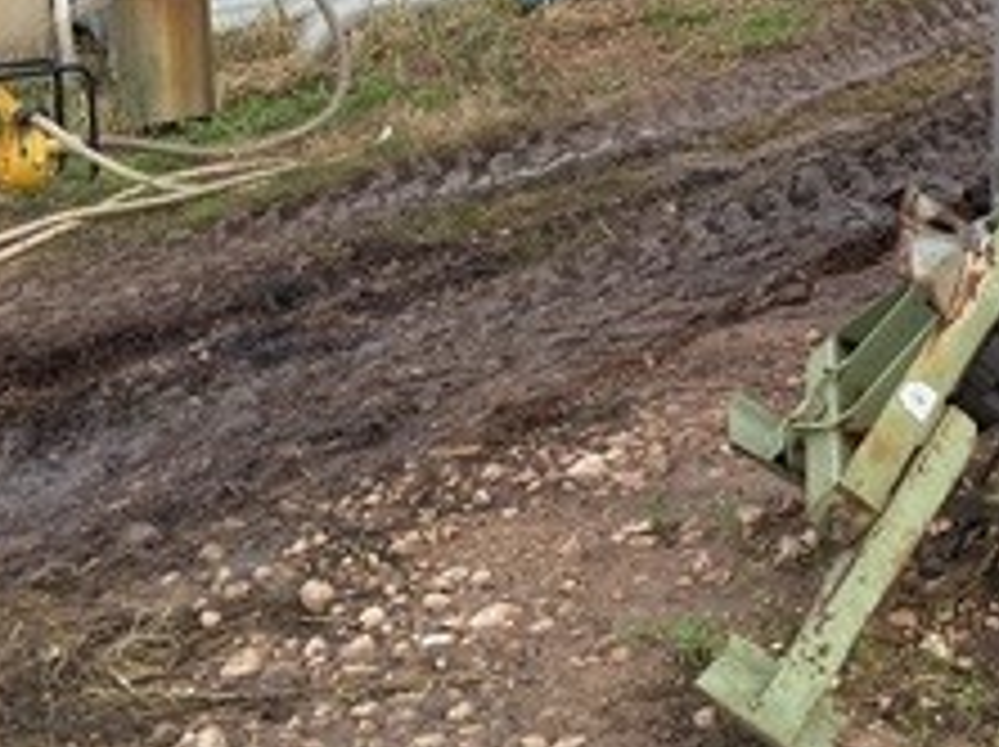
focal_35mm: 75
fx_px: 2162
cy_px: -261
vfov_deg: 18.1
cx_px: 1184
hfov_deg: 23.8
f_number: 1.8
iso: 32
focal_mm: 4.25
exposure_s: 1/805
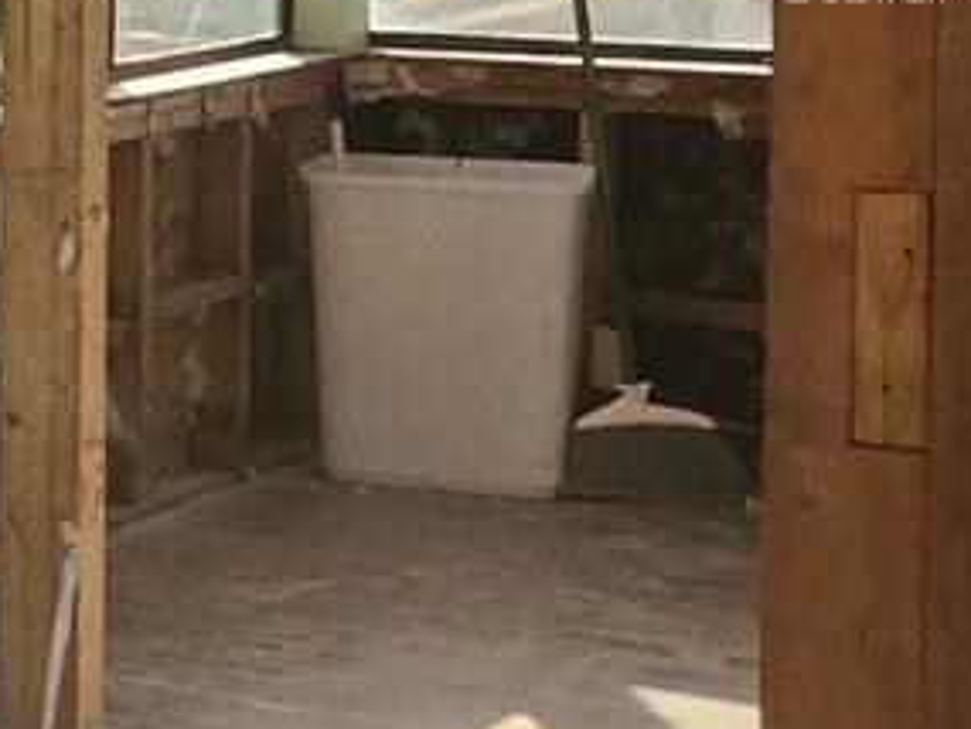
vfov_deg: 11.4
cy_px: -24
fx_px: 3620
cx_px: -1625
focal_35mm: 129
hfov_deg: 11.5
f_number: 1.8
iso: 200
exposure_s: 1/180
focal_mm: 5.54
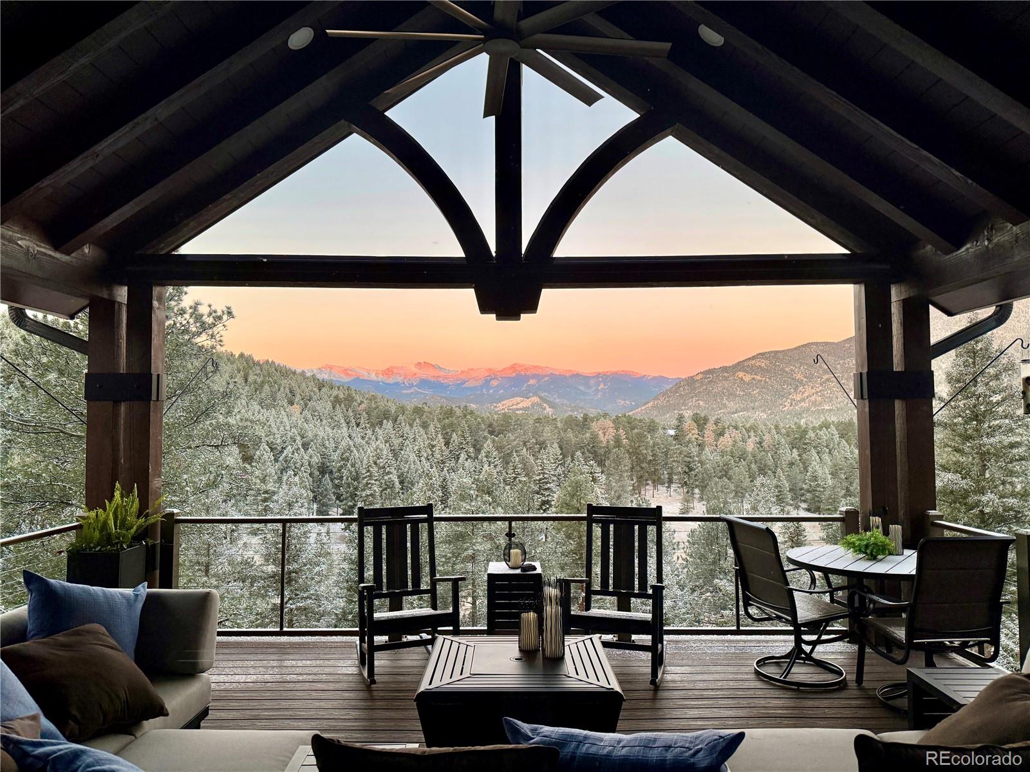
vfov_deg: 56.8
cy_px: 386
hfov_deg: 71.6
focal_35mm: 24
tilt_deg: +2.4
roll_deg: -0.1
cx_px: 515
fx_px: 714
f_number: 1.78
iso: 200
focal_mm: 6.76
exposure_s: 1/104
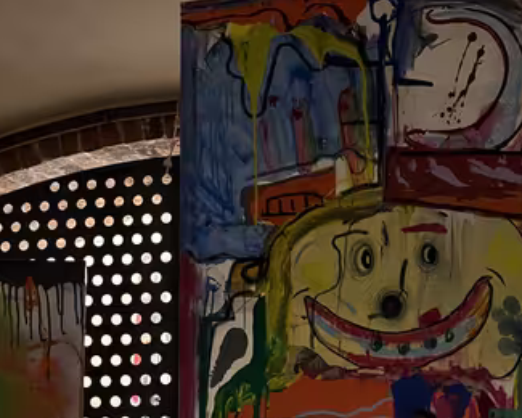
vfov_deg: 30.0
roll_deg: +1.4
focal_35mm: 50
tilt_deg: +3.7
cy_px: 277
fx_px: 772
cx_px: 373
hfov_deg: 36.7
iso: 640
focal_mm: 5.1
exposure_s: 1/25
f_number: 1.6
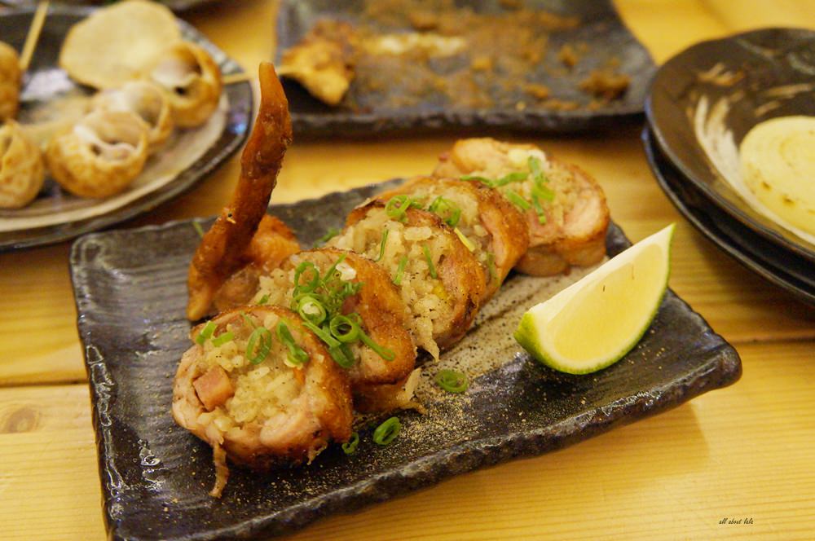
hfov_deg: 57.3
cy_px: 270
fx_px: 746
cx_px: 408
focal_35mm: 33
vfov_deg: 39.9
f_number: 4
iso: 3200
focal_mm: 22
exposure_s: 1/25
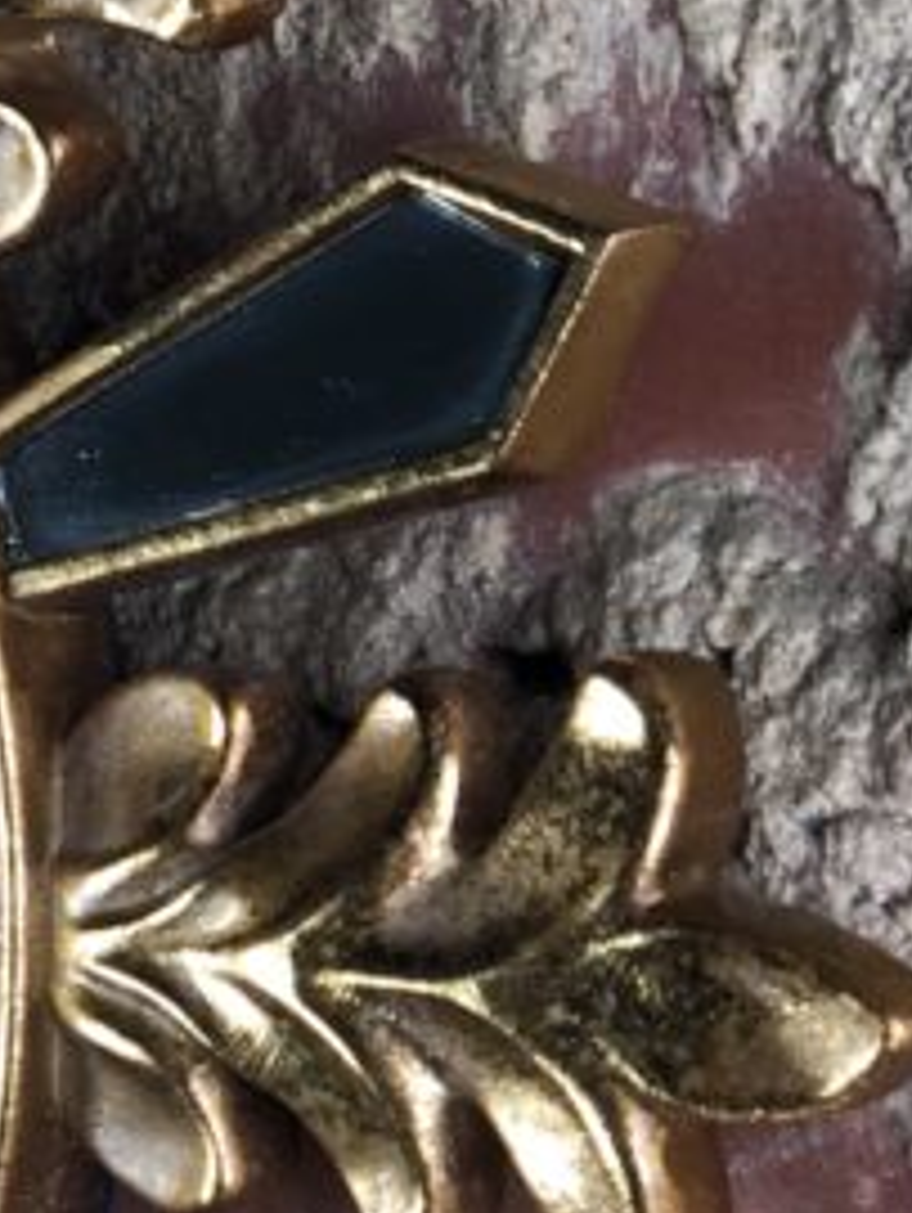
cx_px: -615
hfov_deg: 7.4
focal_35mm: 197
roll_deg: +2.1
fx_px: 6909
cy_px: 952
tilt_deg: -2.9
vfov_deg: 10.0
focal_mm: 6
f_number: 2.4
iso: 32
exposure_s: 1/50
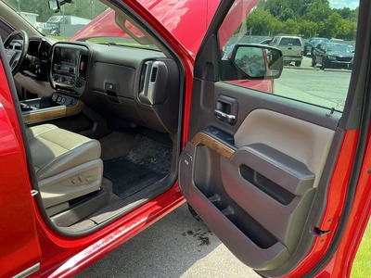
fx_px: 300
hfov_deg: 63.4
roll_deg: -4.2
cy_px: 139
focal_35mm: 28
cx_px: 186
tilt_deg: -14.7
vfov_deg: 49.7
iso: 20
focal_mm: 3
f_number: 1.8
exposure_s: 1/211
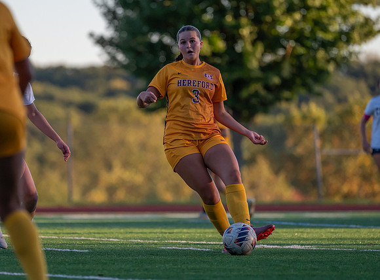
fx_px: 4061
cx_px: 143
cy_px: 150
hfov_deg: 5.4
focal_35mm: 372
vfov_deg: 4.0
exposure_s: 1/3200
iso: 640
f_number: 2.8
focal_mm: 200
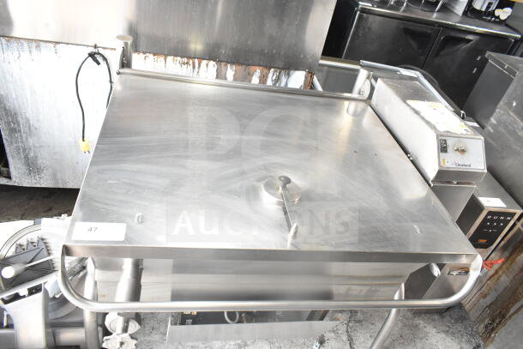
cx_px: 262
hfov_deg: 67.4
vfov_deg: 48.0
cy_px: 174
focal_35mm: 27
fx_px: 392
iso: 1600
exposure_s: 1/160
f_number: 6.3
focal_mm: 18
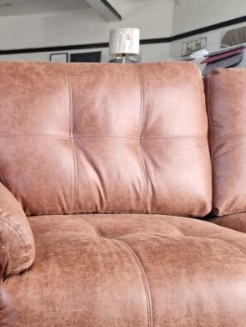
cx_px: 35
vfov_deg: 39.0
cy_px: 258
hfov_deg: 29.9
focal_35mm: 47
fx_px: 445
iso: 250
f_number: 1.8
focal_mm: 6.4
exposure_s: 1/100
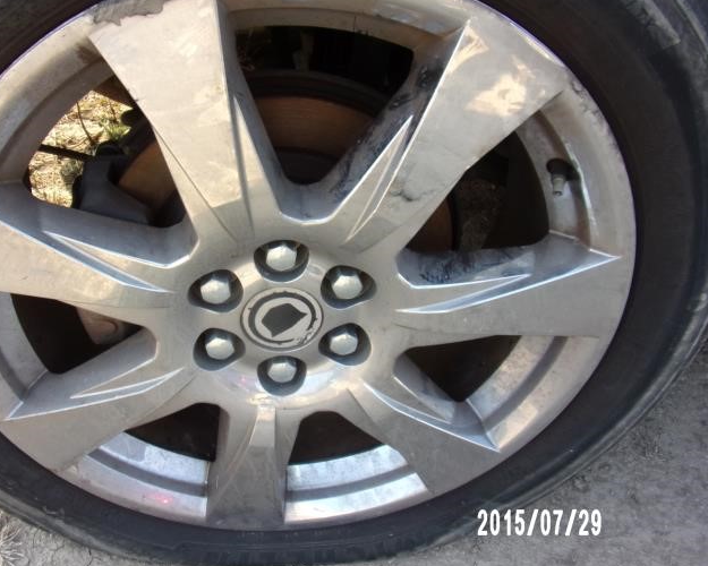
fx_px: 629
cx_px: 282
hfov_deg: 58.3
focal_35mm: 30
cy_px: 258
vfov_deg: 48.4
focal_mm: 4.3
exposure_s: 1/140
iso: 80
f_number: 3.3
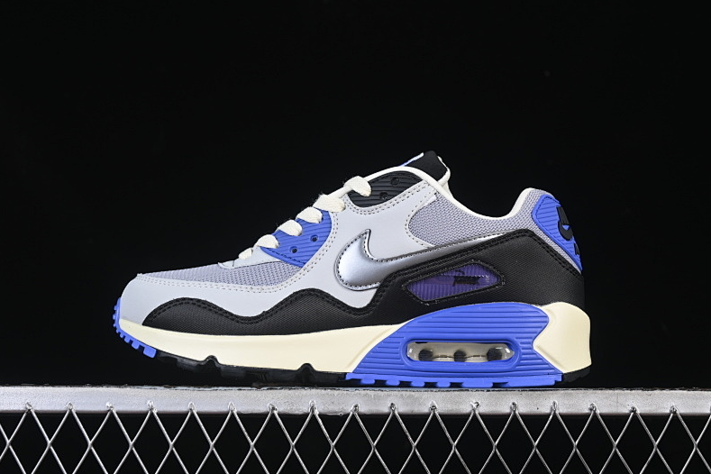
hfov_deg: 26.7
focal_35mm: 76
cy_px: 238
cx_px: 352
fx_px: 1501
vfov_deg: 17.9
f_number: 7.1
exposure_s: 1/60
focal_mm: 50
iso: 160
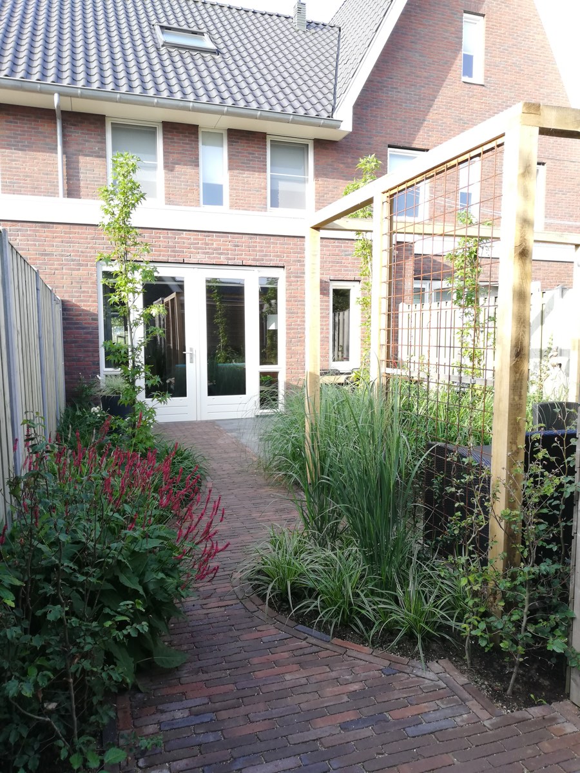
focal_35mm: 26
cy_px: 386
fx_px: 581
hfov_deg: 53.1
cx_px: 290
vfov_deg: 67.3
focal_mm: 3.81
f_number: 2.2
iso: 50
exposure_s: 1/100
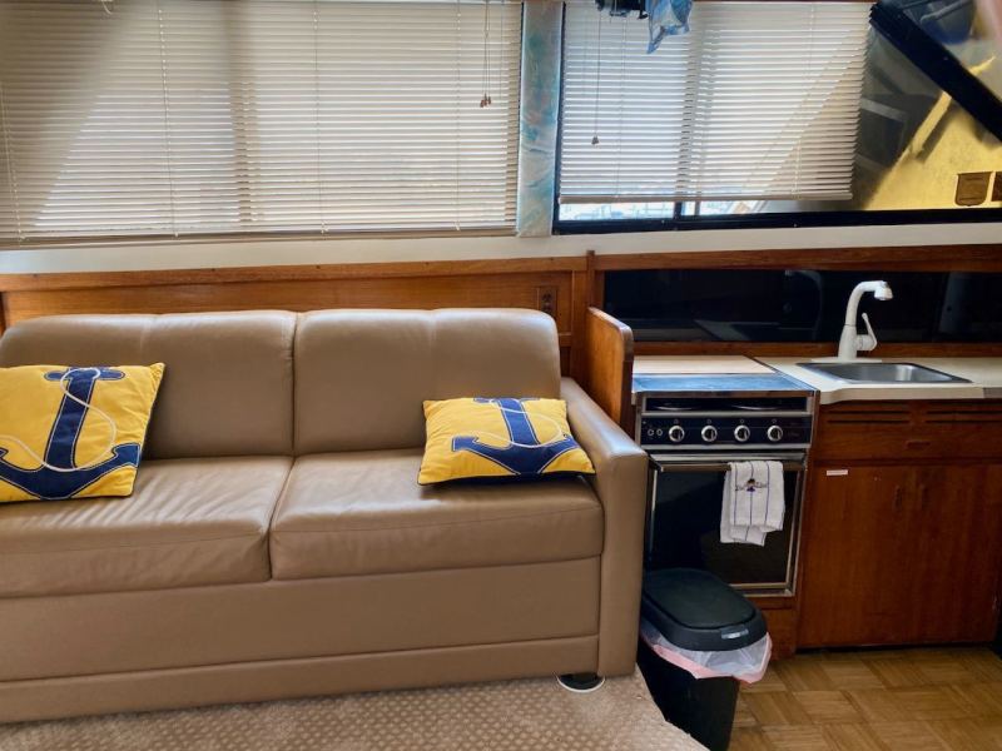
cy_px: 376
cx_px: 501
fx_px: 753
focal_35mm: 26
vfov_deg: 53.1
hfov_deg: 67.3
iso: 125
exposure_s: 1/121
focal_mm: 4.25
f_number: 1.8
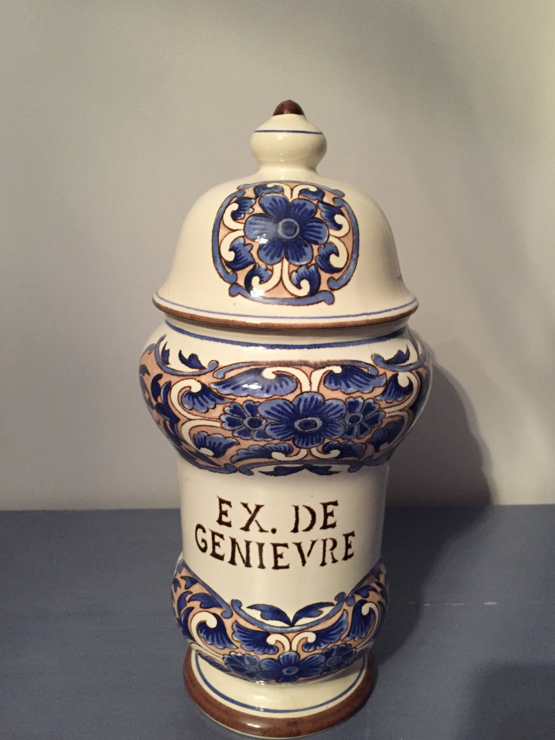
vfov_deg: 58.3
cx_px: 290
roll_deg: -1.4
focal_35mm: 31
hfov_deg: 45.4
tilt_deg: -16.9
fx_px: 663
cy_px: 383
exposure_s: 1/25
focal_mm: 4.15
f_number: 2.2
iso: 320
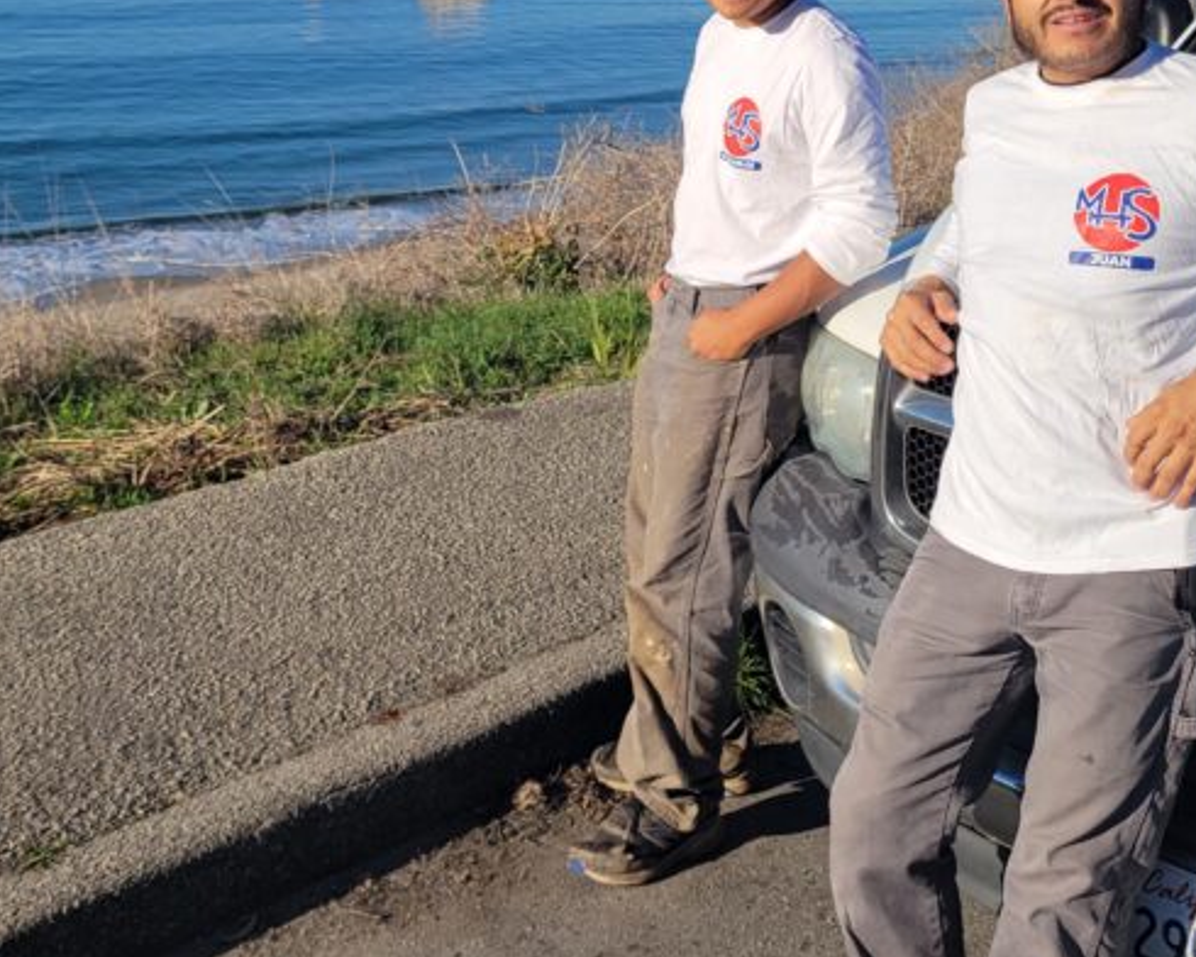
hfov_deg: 35.4
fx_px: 1876
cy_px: 27
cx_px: 603
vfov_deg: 27.2
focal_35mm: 53
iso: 40
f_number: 1.8
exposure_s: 1/2828
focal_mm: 5.4
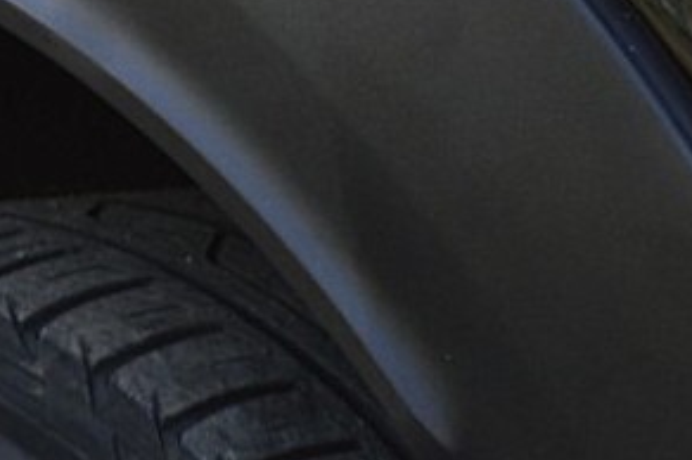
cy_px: -327
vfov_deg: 3.0
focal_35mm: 459
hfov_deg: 4.4
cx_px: 1789
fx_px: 8809
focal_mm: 55
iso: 400
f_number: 9
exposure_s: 1/125
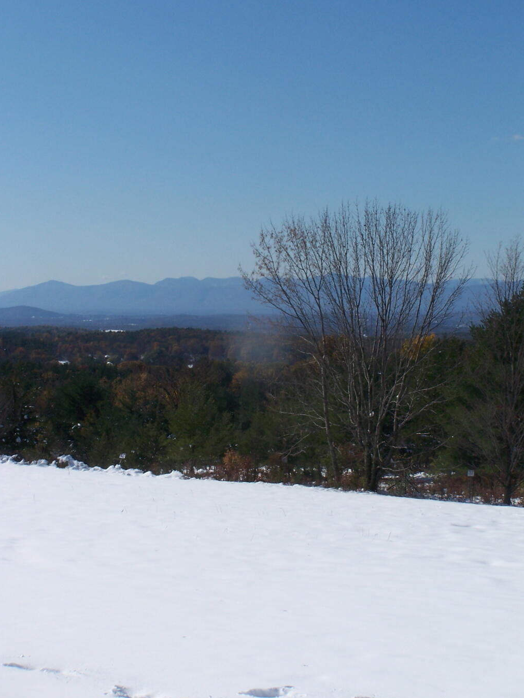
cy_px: 349
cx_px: 263
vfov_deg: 25.7
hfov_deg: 19.4
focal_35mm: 76
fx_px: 1533
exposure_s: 1/800
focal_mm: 12.4
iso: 80
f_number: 6.3
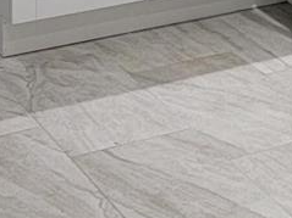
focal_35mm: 161
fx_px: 1357
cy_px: -308
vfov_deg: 8.4
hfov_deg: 11.9
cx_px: 387
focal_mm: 6.7
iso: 200
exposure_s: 1/119
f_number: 1.8
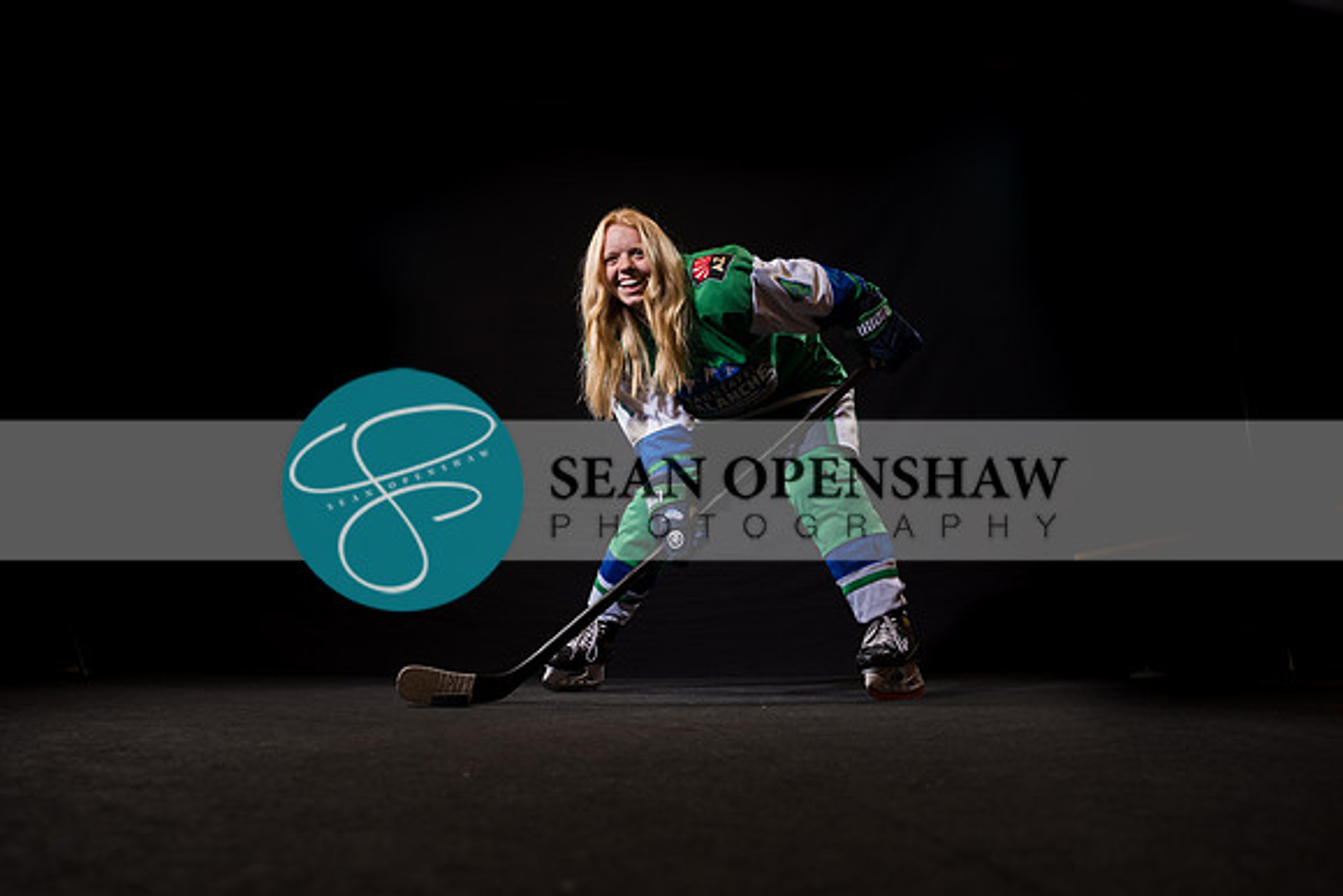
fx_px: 1062
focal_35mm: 28
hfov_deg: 64.6
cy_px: 472
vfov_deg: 45.7
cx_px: 664
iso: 80
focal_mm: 24
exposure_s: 1/160
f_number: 3.2
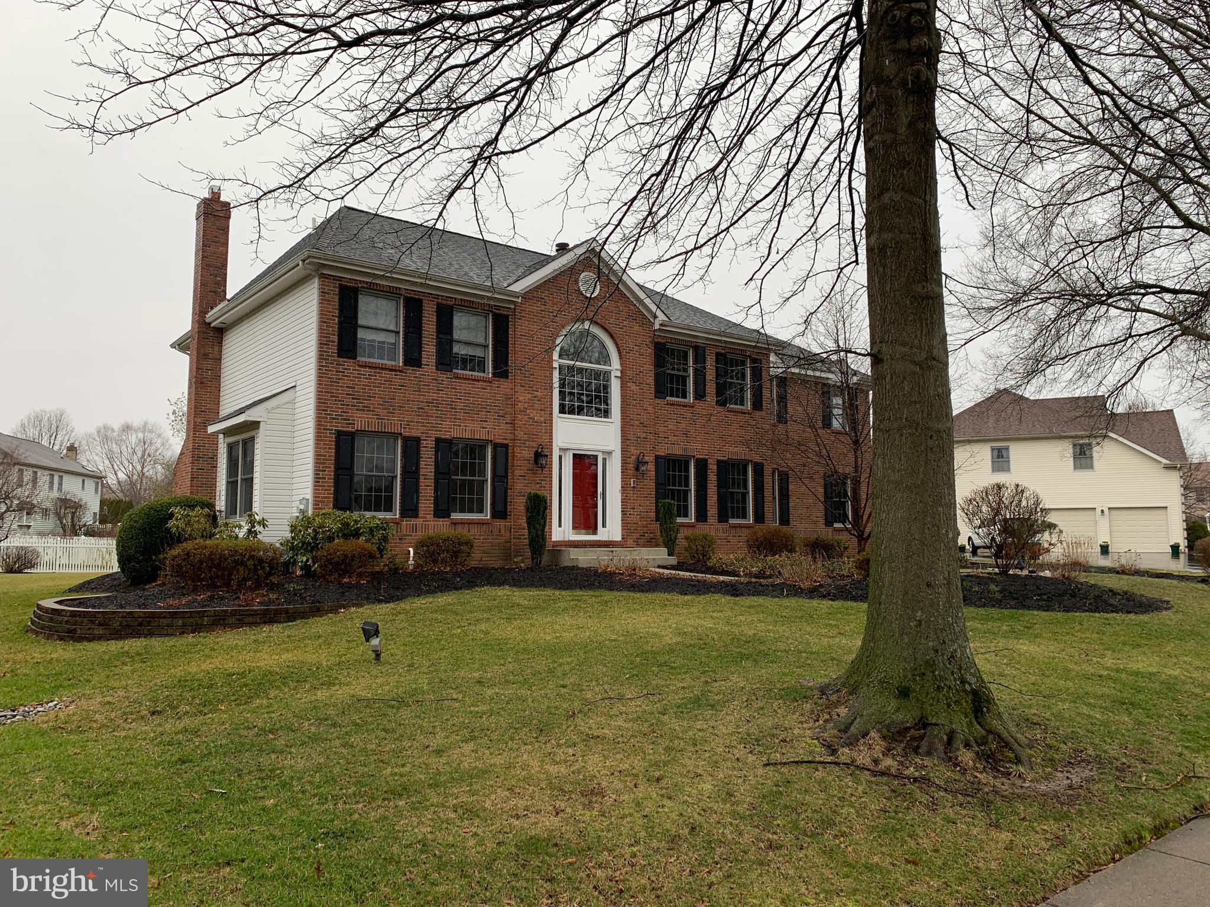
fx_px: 909
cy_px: 454
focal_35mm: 26
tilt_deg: +6.5
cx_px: 605
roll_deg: -0.6
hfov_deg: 67.3
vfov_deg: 53.1
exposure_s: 1/402
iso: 25
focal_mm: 4.25
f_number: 1.8
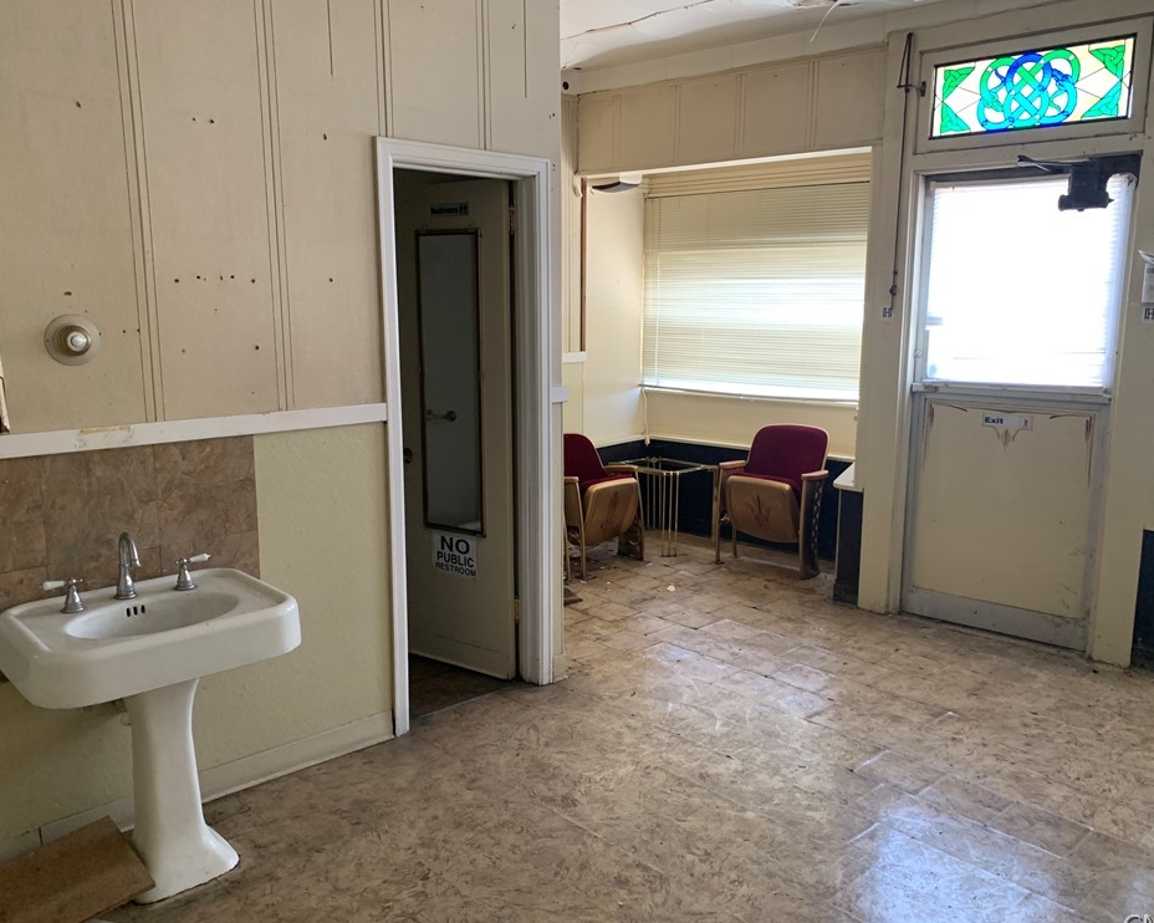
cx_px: 572
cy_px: 468
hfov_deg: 62.2
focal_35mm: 28
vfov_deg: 51.5
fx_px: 956
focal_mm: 4.25
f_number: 1.8
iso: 250
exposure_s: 1/60
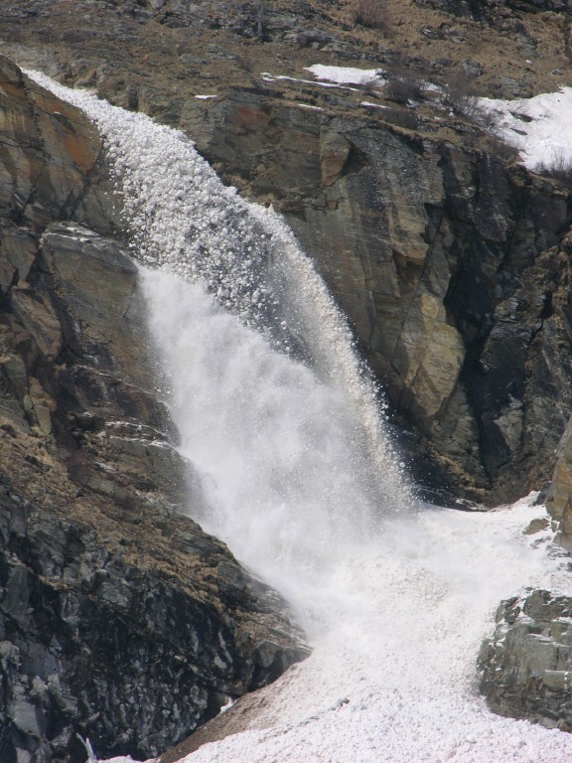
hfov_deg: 5.3
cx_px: 286
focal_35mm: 280
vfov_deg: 7.1
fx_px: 6169
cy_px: 382
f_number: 6.6
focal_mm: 71.2
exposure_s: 1/410
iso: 50
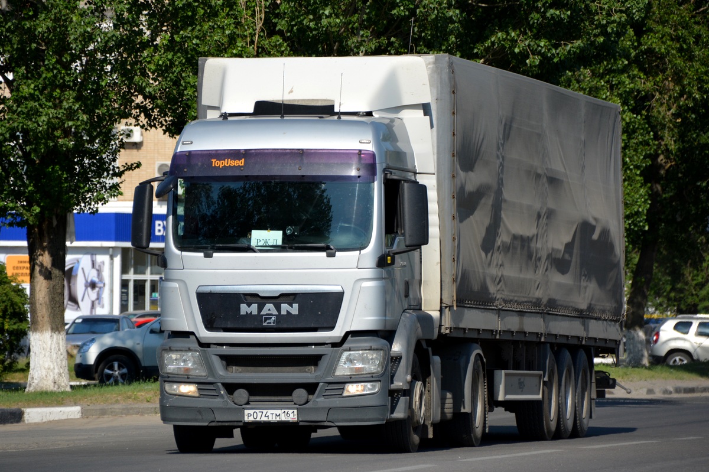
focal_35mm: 278
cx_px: 354
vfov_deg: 4.9
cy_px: 236
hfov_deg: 7.4
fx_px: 5463
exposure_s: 1/1600
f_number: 7.1
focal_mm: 185
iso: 400
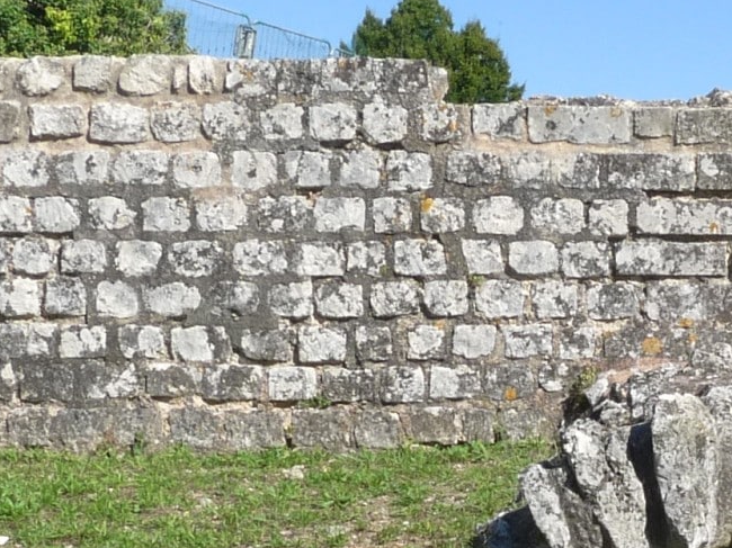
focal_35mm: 101
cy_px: 621
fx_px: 2135
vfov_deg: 14.3
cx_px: 644
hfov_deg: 19.1
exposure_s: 1/320
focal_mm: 4.8
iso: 100
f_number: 5.6
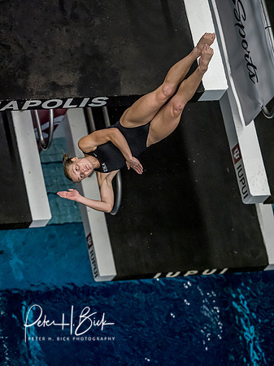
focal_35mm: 194
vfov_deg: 10.2
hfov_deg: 7.6
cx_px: 137
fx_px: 2049
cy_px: 183
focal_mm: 97
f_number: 2.8
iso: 4000
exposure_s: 1/1600
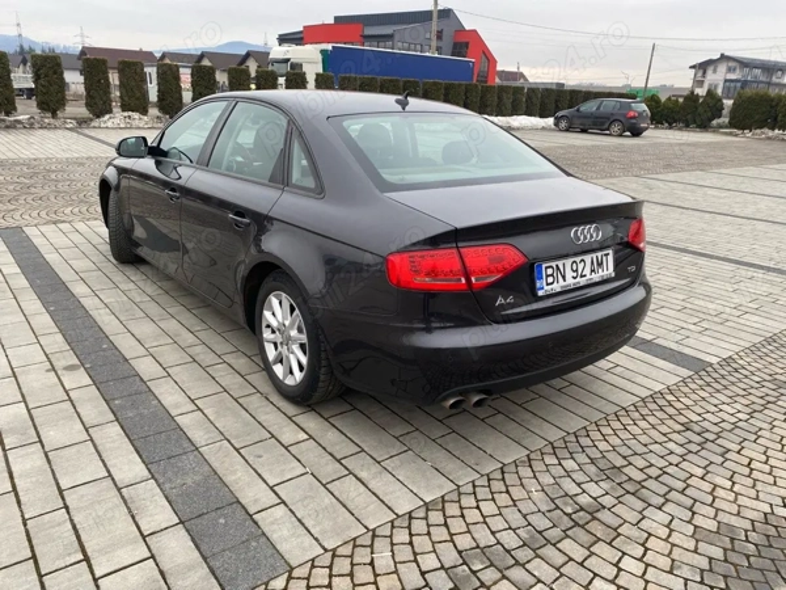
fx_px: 590
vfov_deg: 53.1
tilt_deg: -21.0
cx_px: 393
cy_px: 295
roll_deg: -3.0
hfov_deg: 67.3
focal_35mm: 26
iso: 32
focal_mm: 4.25
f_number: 1.8
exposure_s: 1/180
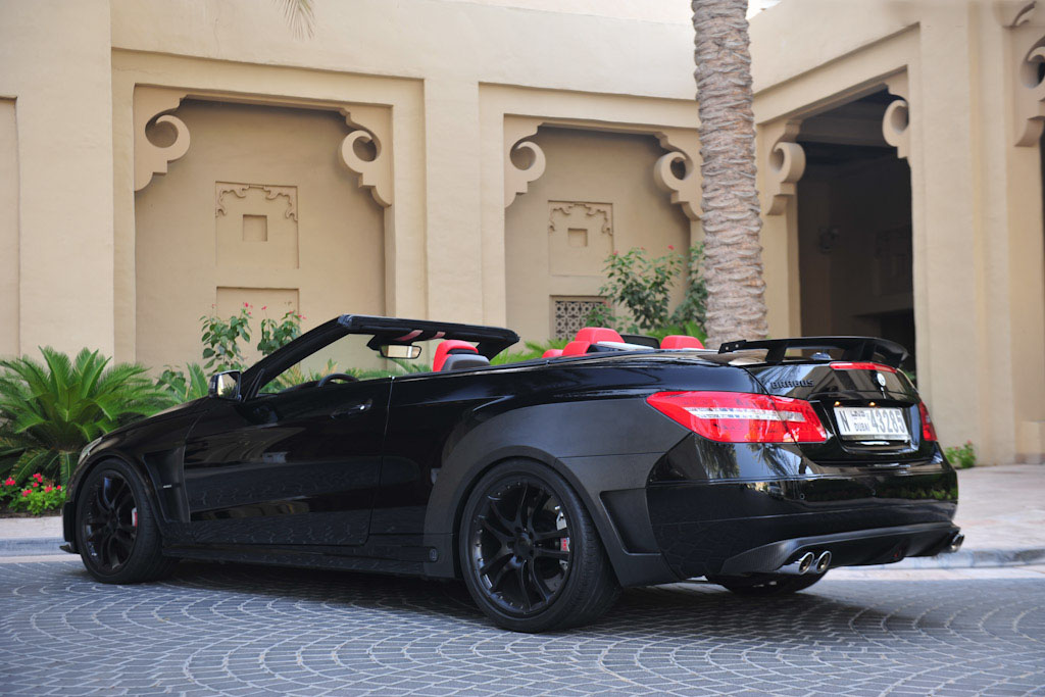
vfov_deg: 28.1
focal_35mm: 48
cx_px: 522
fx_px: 1393
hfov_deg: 41.1
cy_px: 348
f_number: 3.5
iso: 200
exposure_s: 1/50
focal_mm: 48
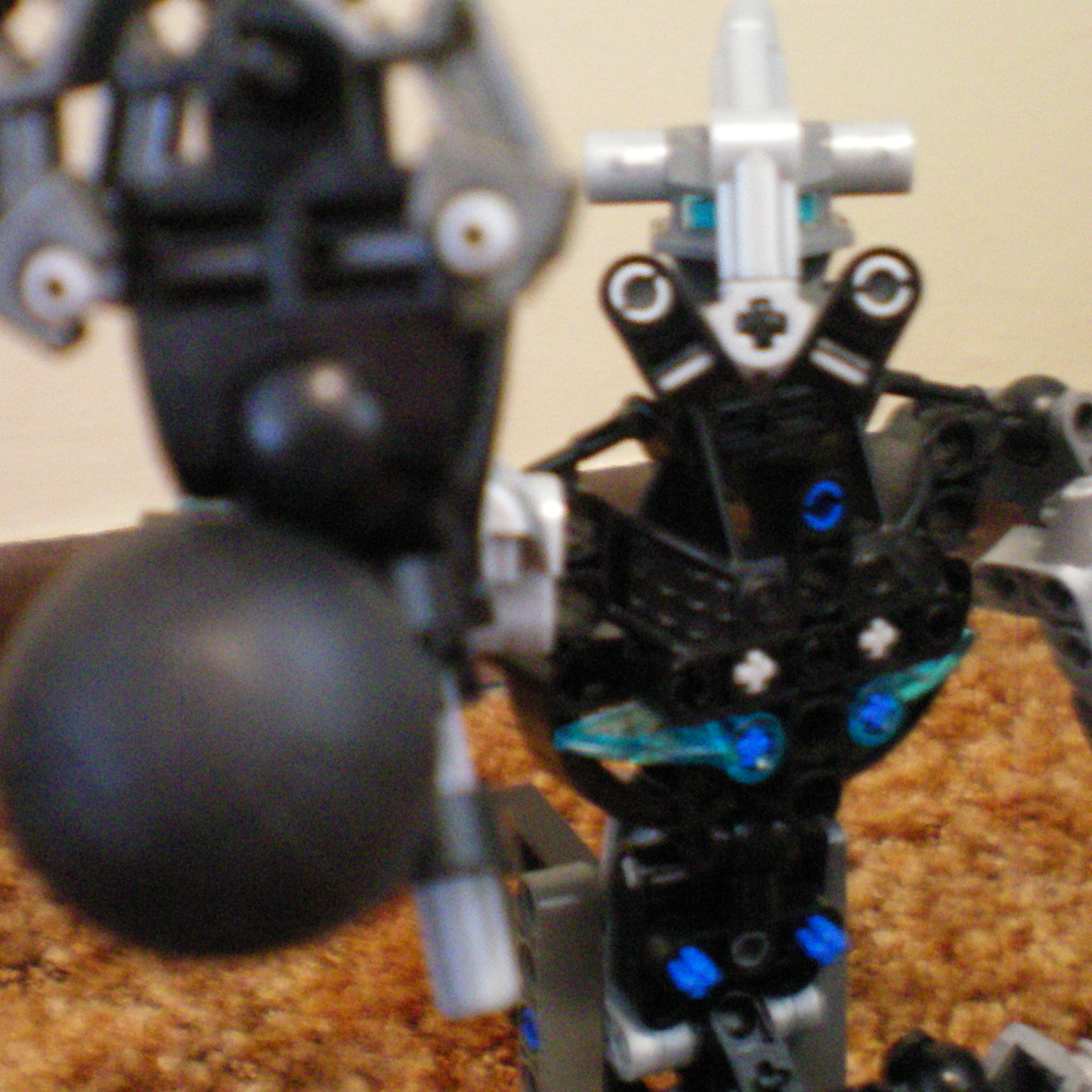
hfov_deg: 28.6
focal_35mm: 60
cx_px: 602
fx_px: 2141
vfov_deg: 28.4
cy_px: 374
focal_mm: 6.3
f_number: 3.1
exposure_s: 1/2.5
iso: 400
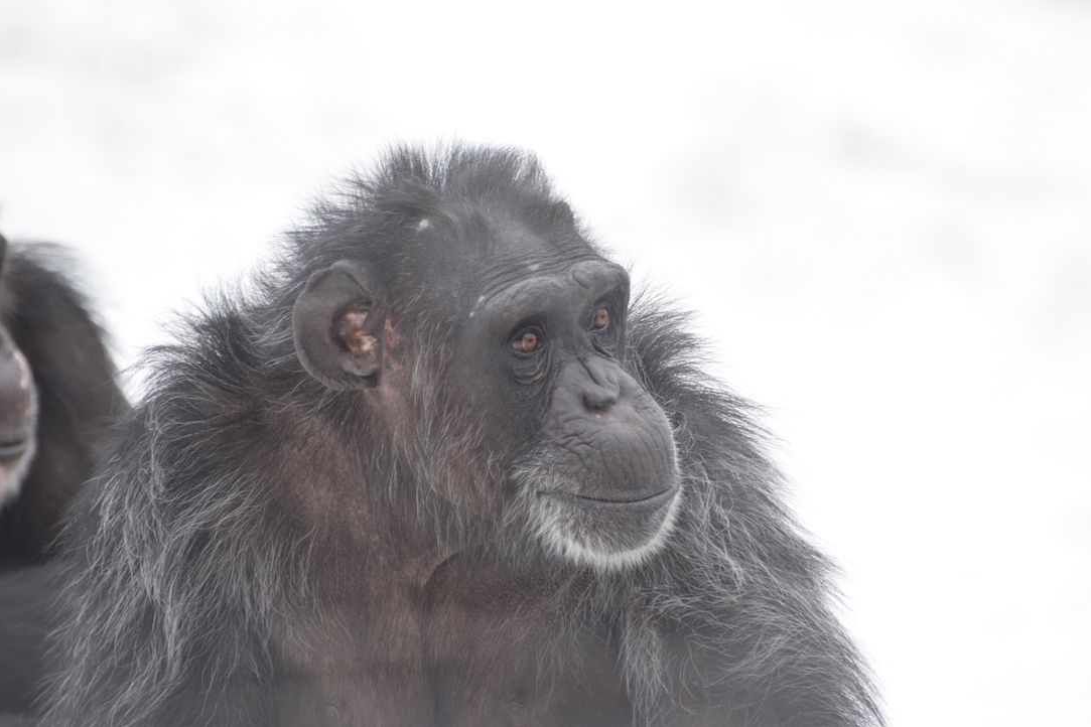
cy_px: 364
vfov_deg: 4.2
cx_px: 546
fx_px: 10030
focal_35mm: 331
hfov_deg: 6.2
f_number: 5.3
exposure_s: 1/500
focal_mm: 220
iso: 1000
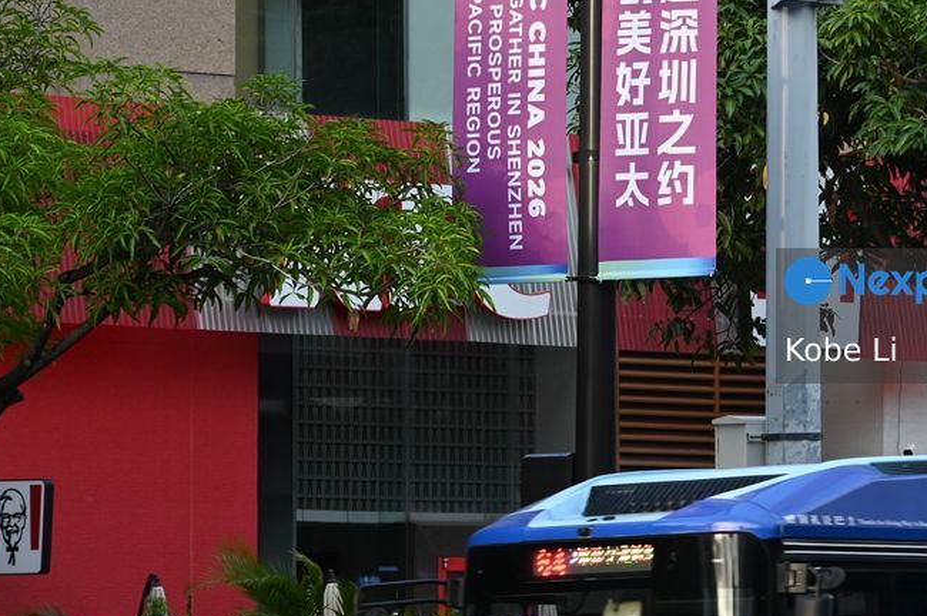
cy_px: 232
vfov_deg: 7.2
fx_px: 4862
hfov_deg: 10.9
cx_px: 645
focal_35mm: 189
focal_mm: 120
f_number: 5.6
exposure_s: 1/250
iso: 500
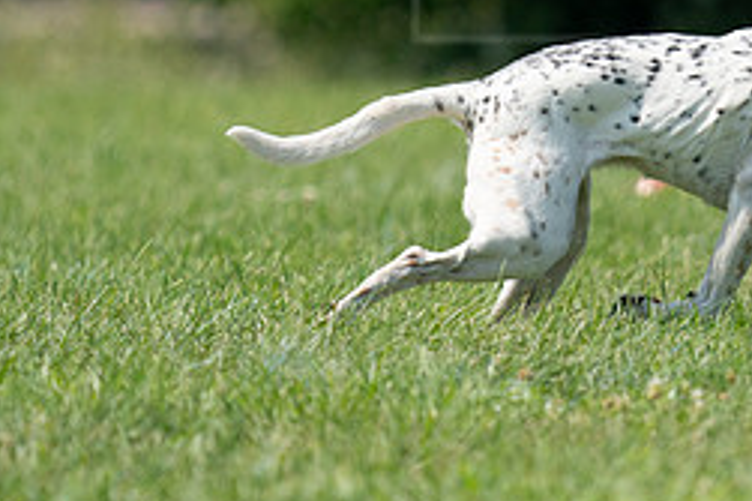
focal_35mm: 858
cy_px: -4
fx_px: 17910
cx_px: 698
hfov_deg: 2.4
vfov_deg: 1.6
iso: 640
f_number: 6.3
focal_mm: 371
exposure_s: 1/4000
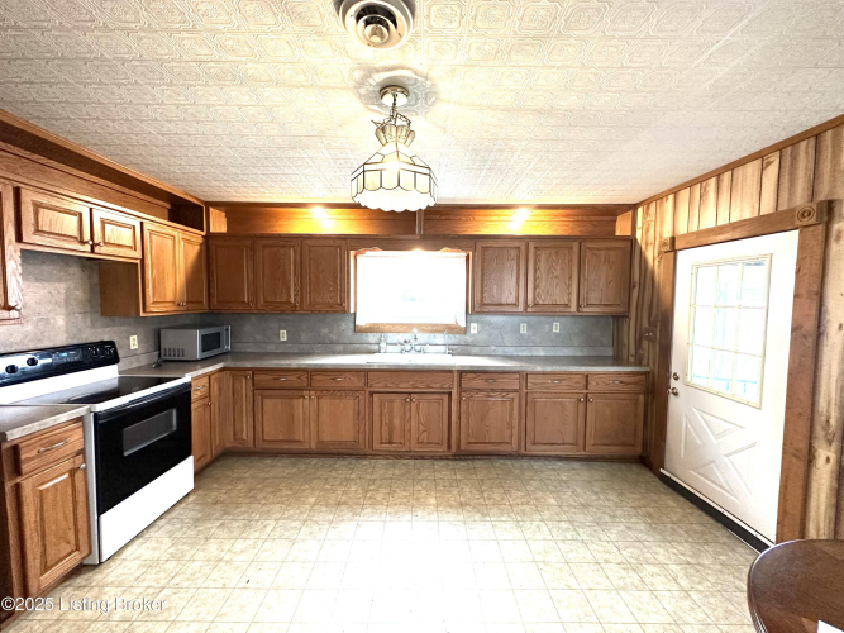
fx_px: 341
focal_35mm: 14
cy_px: 316
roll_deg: -0.5
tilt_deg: -4.1
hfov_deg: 102.1
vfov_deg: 85.7
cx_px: 422
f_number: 2.2
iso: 250
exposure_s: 1/60
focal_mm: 2.22
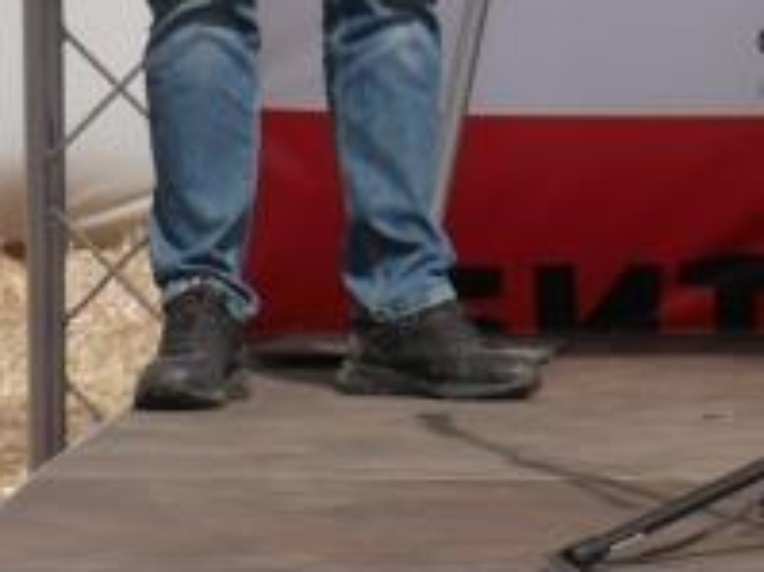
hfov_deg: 5.2
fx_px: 8183
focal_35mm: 371
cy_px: -465
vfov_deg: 4.0
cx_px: 1622
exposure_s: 1/640
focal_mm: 36
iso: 200
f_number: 7.1
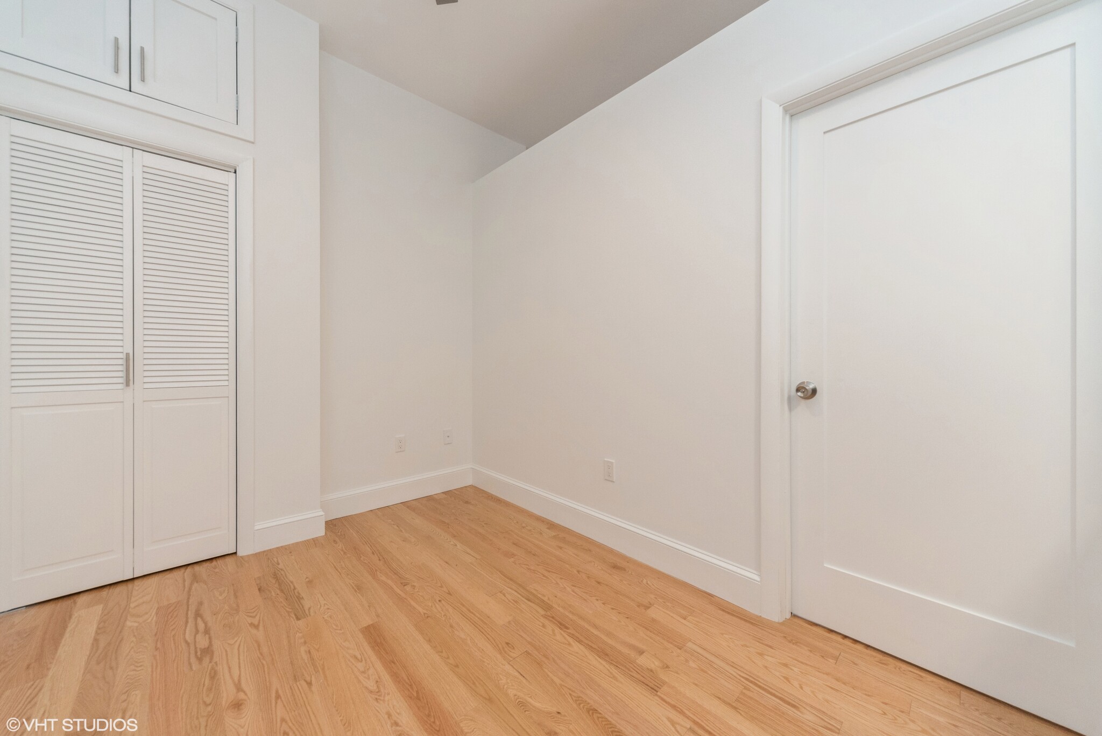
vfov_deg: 90.1
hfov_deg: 112.6
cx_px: 551
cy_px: 368
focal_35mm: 12
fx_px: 367
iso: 1600
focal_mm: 12
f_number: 8
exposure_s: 1/60
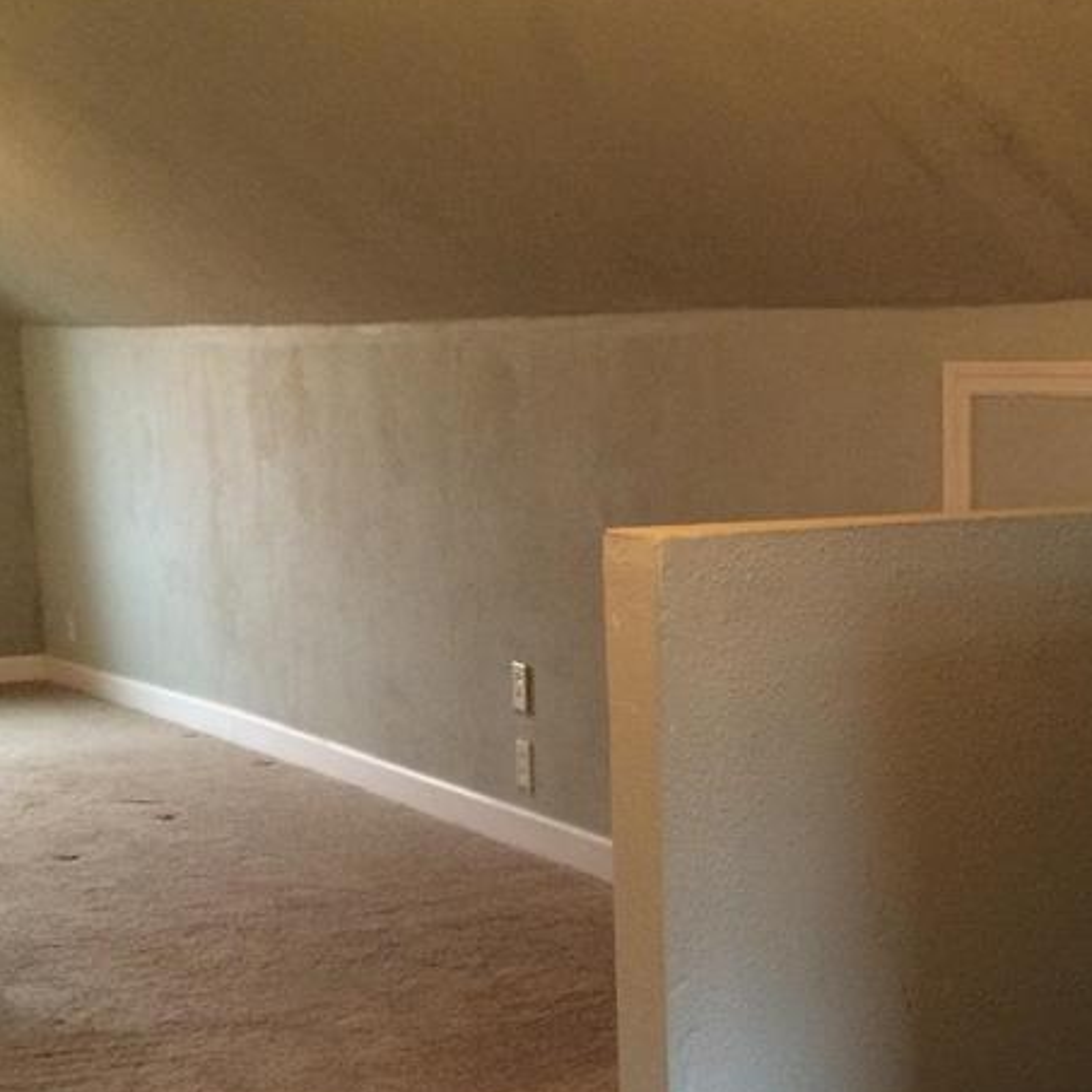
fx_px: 2141
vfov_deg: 28.3
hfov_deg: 27.8
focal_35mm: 60
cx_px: 921
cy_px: 776
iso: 250
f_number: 2.2
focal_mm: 4.12
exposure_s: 1/30
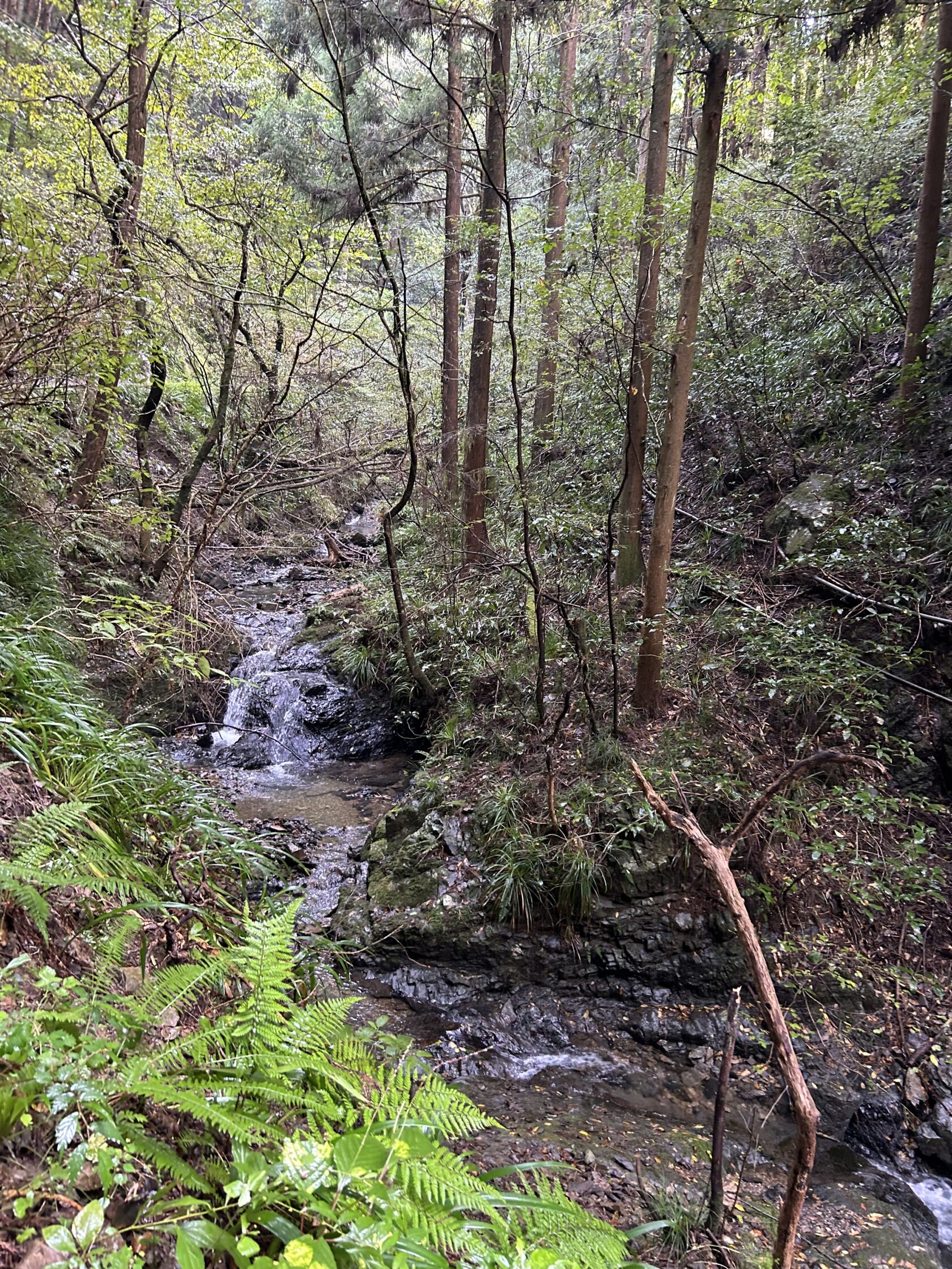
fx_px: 953
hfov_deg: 53.1
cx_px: 476
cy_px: 634
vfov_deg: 67.3
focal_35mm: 26
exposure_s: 1/60
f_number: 1.5
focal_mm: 5.7
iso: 250
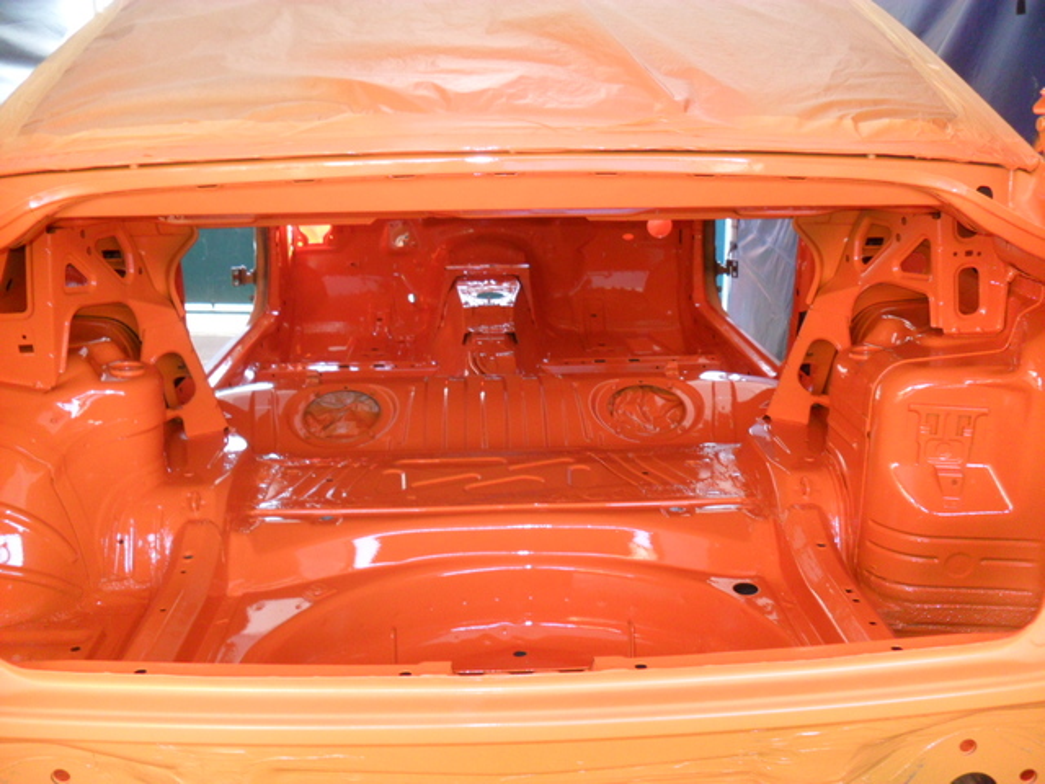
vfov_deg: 40.7
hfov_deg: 52.6
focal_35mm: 35
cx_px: 522
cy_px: 392
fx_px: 1057
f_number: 3
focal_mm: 6.3
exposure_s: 1/45
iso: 200
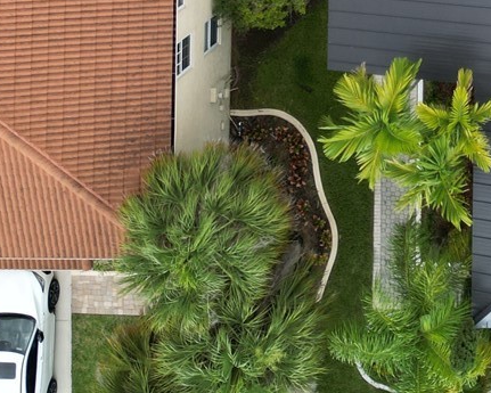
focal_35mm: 87
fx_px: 1265
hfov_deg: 20.9
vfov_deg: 15.7
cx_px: 540
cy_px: -263
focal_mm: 6.72
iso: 130
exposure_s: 1/90
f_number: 1.7
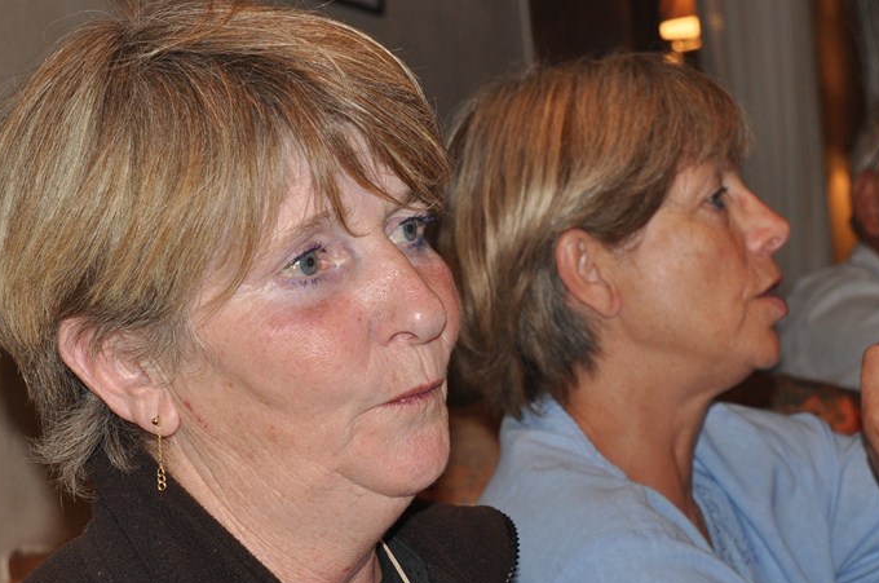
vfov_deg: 12.1
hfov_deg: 18.1
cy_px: 284
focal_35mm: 113
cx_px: 459
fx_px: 2755
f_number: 4.5
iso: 500
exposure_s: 1/60
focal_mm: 50
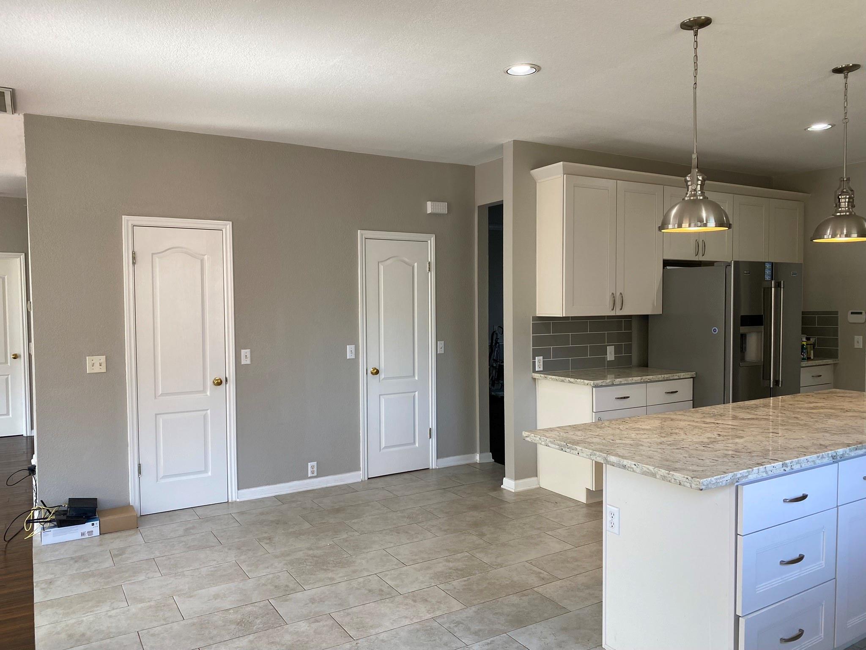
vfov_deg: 53.1
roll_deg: -0.4
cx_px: 433
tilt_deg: -1.8
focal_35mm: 26
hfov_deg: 67.3
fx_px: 650
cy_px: 325
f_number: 1.8
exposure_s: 1/120
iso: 80
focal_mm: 4.25
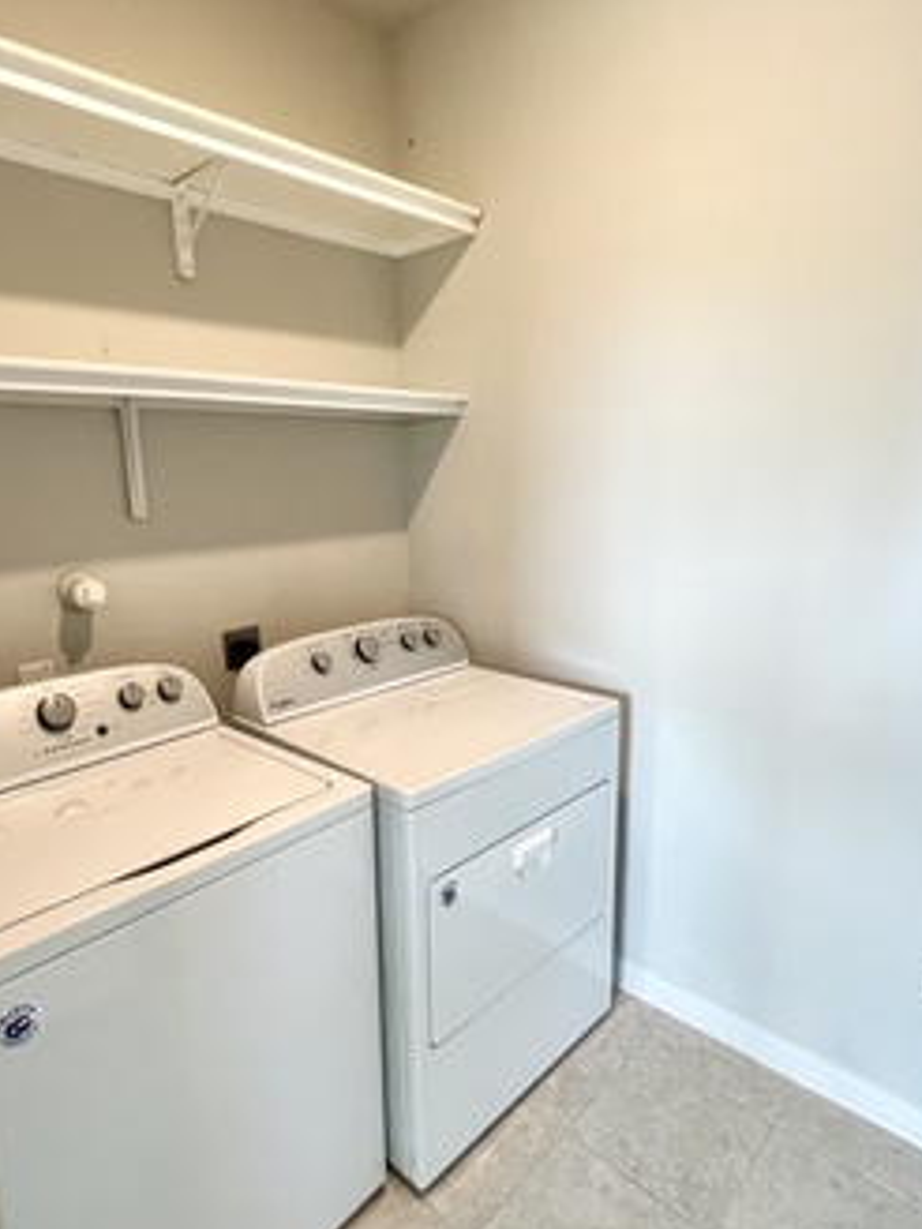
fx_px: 675
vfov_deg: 84.7
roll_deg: +1.0
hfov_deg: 68.6
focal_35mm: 19
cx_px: 424
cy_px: 618
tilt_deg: -11.0
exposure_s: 1/120
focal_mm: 1.57
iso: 200
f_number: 1.8
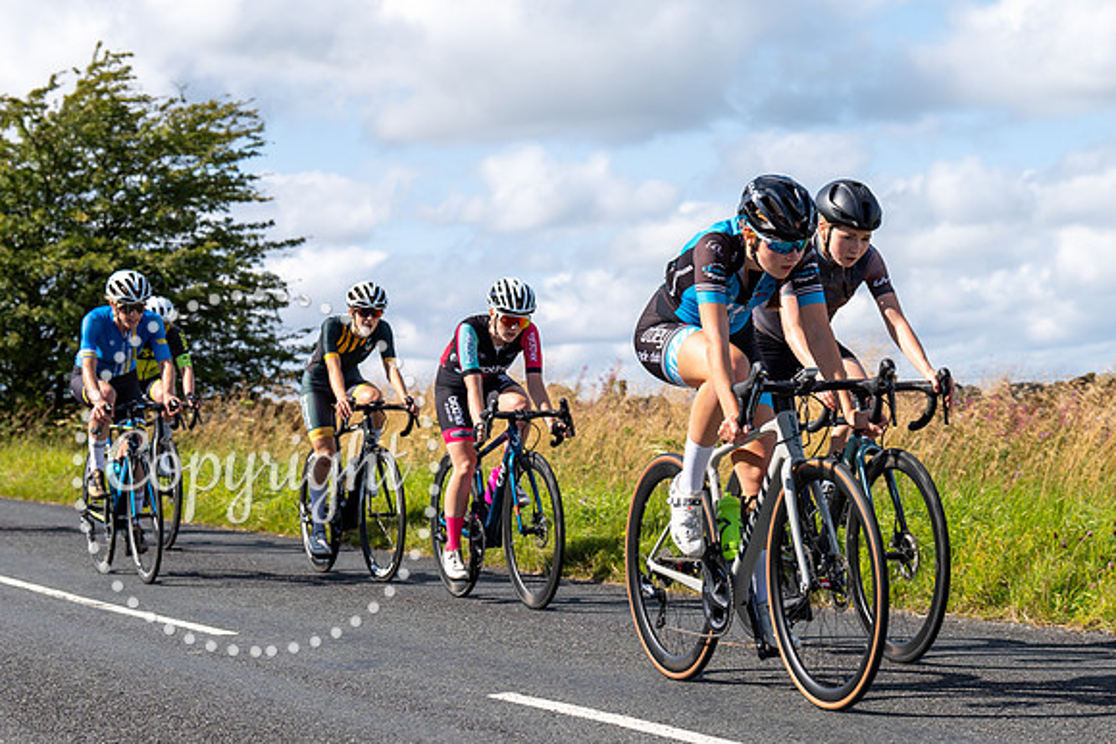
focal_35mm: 88
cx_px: 636
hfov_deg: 23.0
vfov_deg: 15.5
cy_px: 392
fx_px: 2735
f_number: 5.6
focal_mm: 70
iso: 100
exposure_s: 1/800
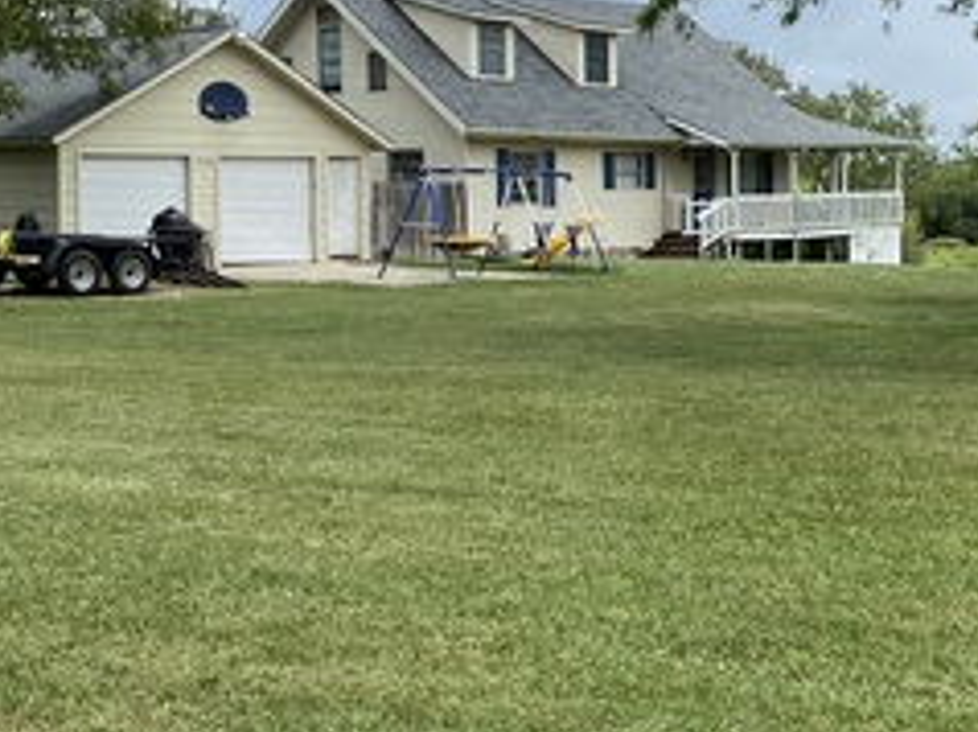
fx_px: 1976
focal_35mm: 70
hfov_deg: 27.7
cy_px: 419
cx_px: 616
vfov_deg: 21.0
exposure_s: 1/3731
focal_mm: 4.25
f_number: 1.8
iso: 32
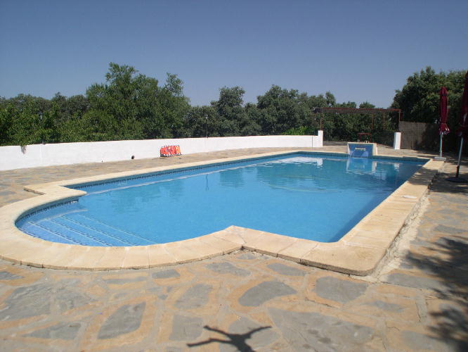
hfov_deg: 49.0
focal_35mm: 38
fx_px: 514
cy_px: 176
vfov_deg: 37.7
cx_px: 234
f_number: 7.6
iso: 100
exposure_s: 1/324
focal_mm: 8
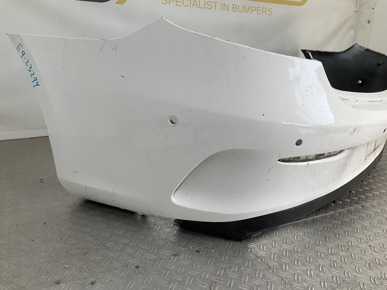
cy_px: 145
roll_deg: -5.2
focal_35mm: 29
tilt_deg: -19.1
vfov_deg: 48.2
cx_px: 194
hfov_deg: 61.7
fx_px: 324
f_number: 1.8
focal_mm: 3
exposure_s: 1/312
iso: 16
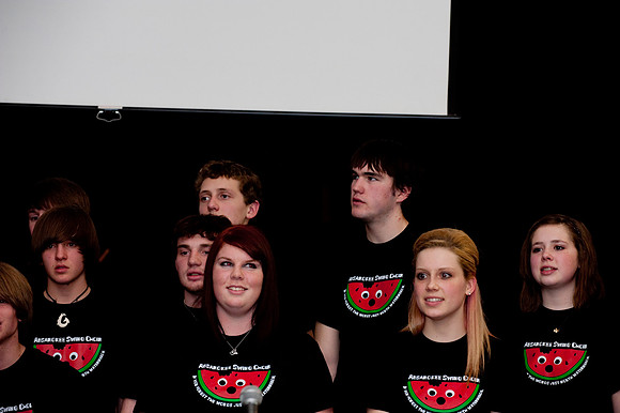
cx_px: 310
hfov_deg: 13.3
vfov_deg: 8.8
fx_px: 2668
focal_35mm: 155
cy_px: 206
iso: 560
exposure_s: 1/125
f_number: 5.6
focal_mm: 155
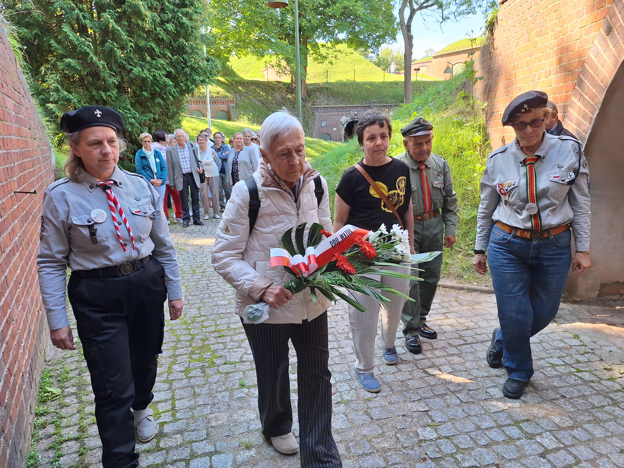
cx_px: 312
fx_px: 415
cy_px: 234
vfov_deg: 58.9
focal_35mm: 23
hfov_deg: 73.9
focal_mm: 5.54
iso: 40
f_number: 1.8
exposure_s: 1/112
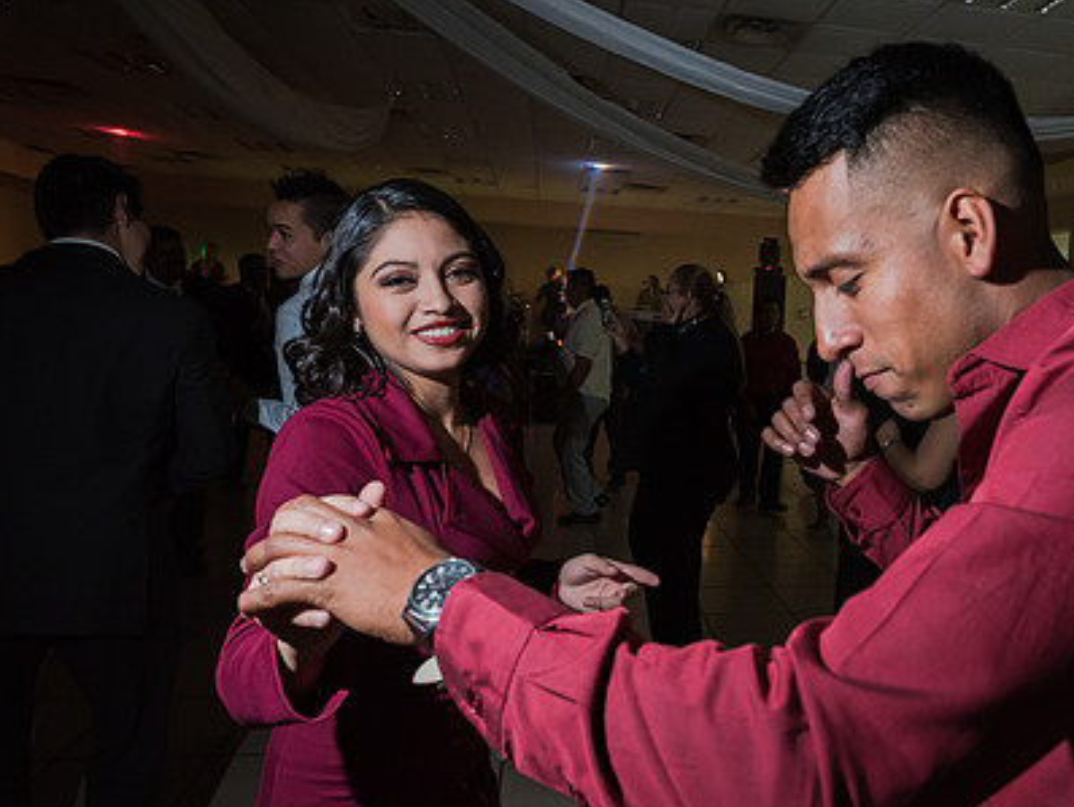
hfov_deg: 62.0
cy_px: 409
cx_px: 710
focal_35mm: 28
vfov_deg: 49.8
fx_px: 869
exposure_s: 1/100
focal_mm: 20
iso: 1600
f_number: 4.5
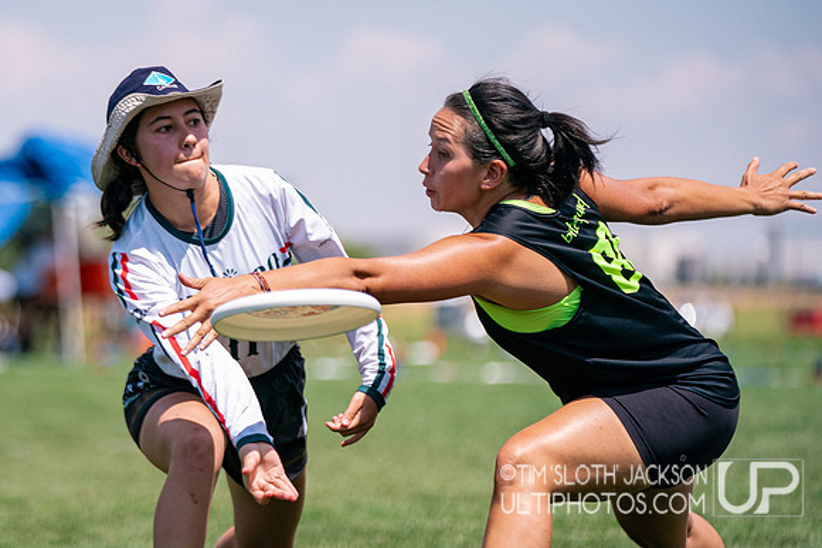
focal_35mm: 227
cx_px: 204
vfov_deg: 6.1
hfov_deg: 9.1
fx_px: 5182
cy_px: 293
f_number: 2.8
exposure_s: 1/10000
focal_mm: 151
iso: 500
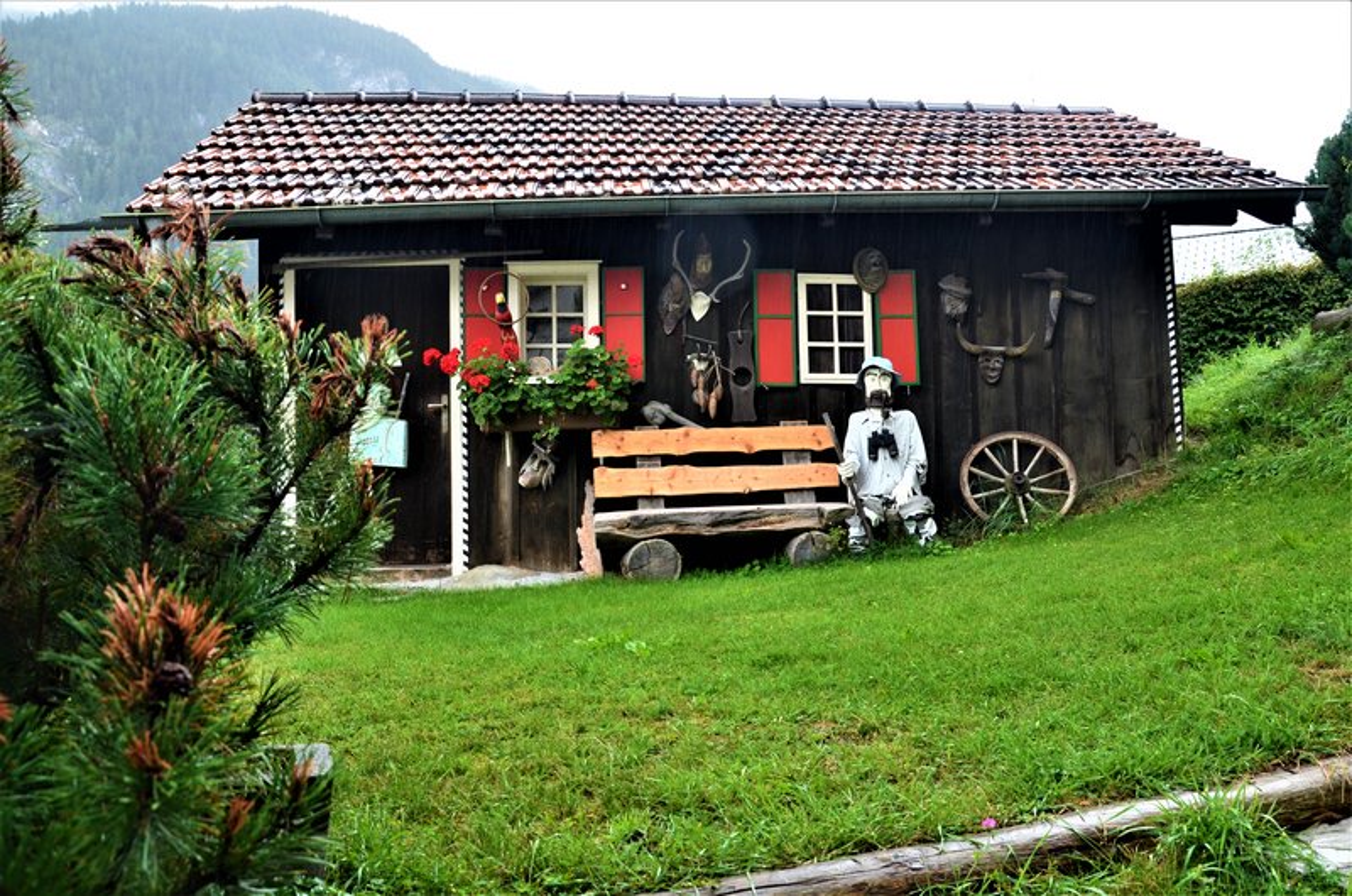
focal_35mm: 32
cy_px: 448
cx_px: 676
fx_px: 1181
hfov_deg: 59.6
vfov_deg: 41.5
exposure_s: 1/40
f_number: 7.1
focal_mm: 21
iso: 320
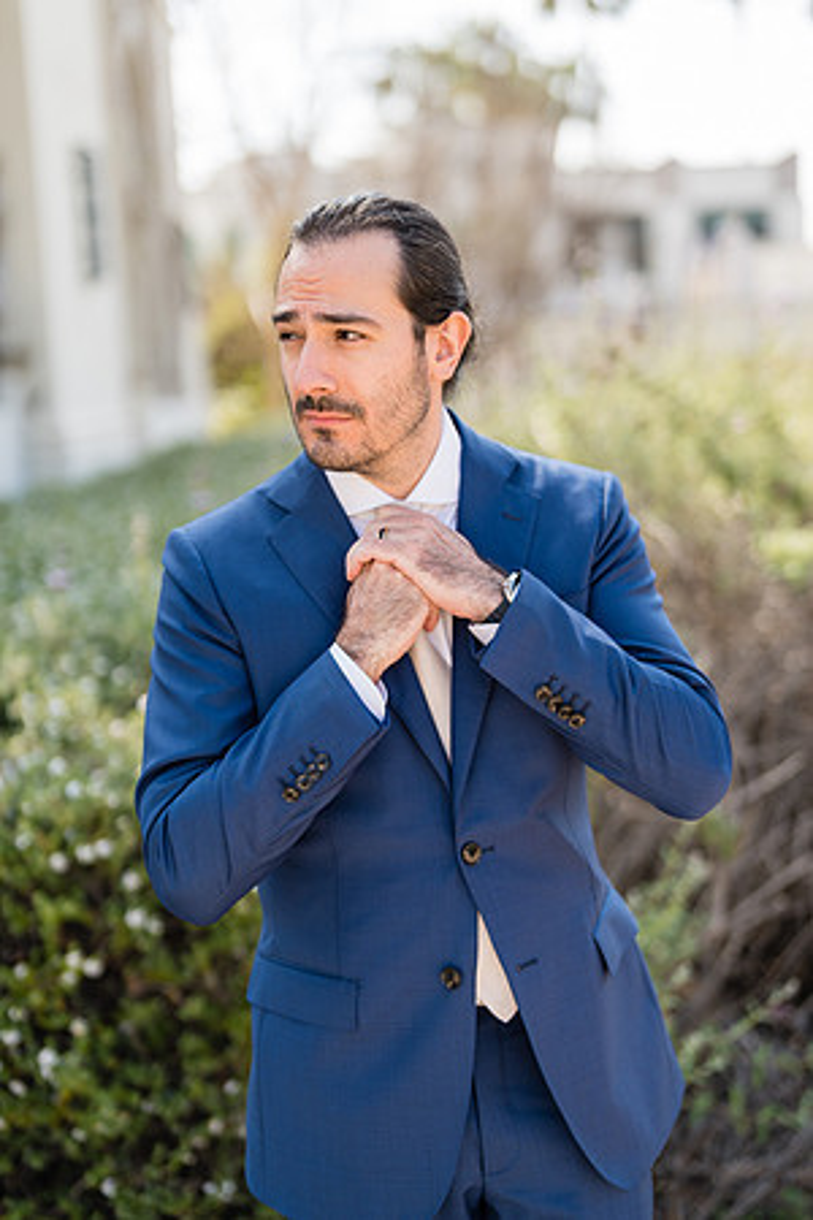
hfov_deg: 27.0
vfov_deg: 39.6
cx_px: 406
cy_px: 610
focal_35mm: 50
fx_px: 1694
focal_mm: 50
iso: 125
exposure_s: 1/1600
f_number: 1.6
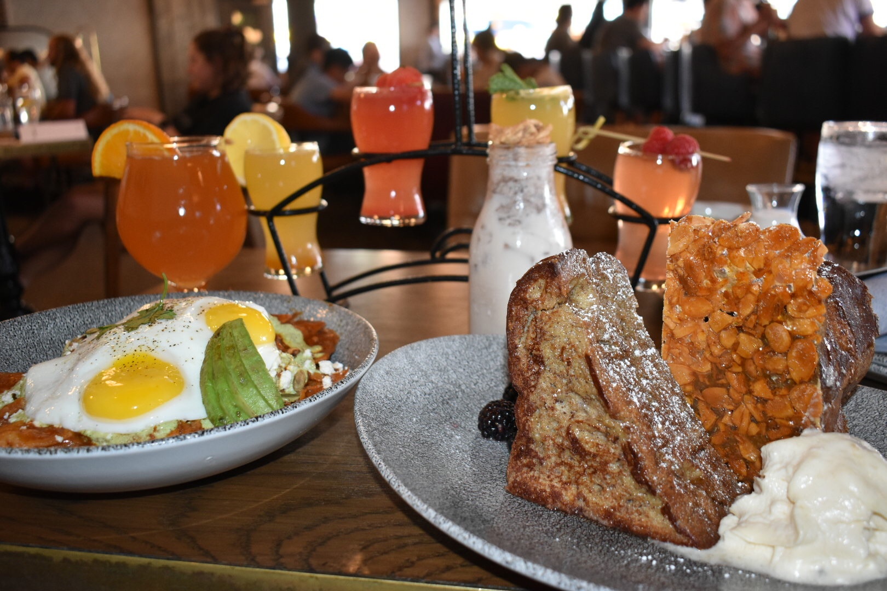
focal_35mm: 33
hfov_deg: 57.2
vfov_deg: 40.0
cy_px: 296
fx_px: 813
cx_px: 444
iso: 1100
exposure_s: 1/60
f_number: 3.8
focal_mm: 22
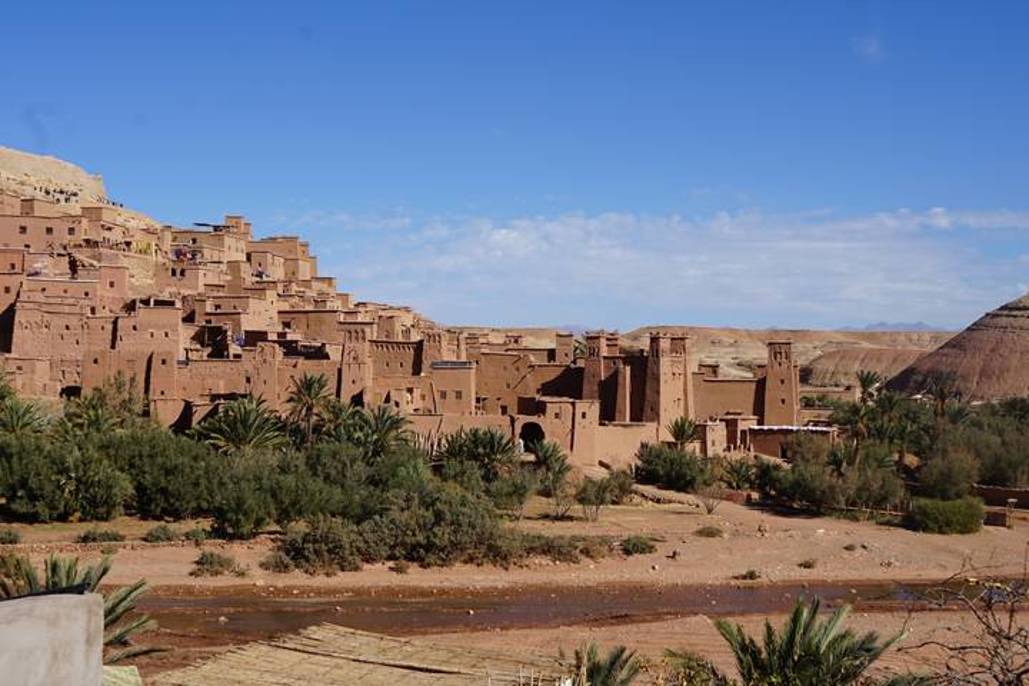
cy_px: 343
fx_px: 1200
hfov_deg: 46.4
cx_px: 514
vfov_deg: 31.9
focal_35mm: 42
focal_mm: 28
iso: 100
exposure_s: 1/250
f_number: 11
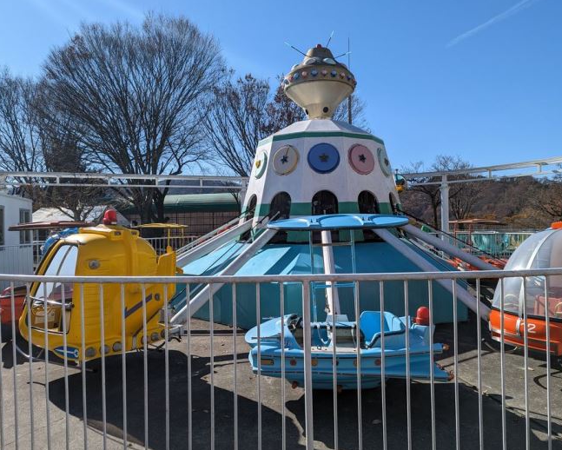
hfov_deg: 65.9
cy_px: 230
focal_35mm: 26
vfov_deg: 54.9
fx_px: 433
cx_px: 303
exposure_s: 1/2410
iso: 42
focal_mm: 6.81
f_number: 1.85
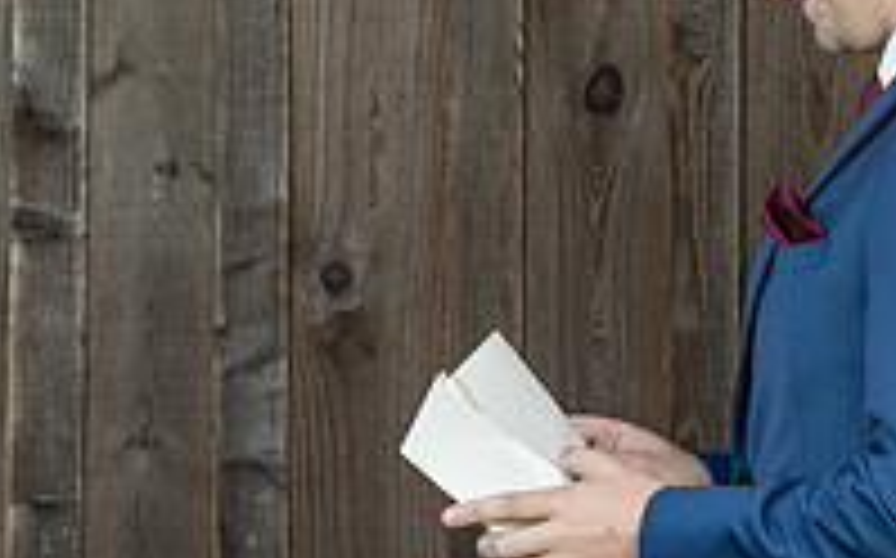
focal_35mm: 290
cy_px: 353
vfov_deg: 4.5
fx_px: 7075
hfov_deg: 7.2
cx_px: 1207
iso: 250
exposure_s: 1/200
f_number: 4
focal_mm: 94
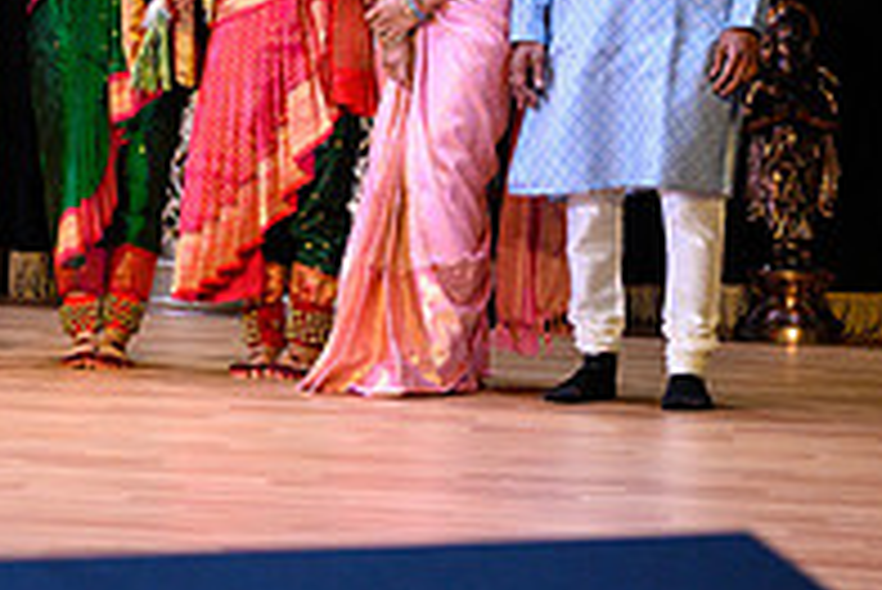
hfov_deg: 16.0
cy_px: -29
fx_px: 3114
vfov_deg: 10.7
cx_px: 166
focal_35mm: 127
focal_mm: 43
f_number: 3.5
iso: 640
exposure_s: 1/320
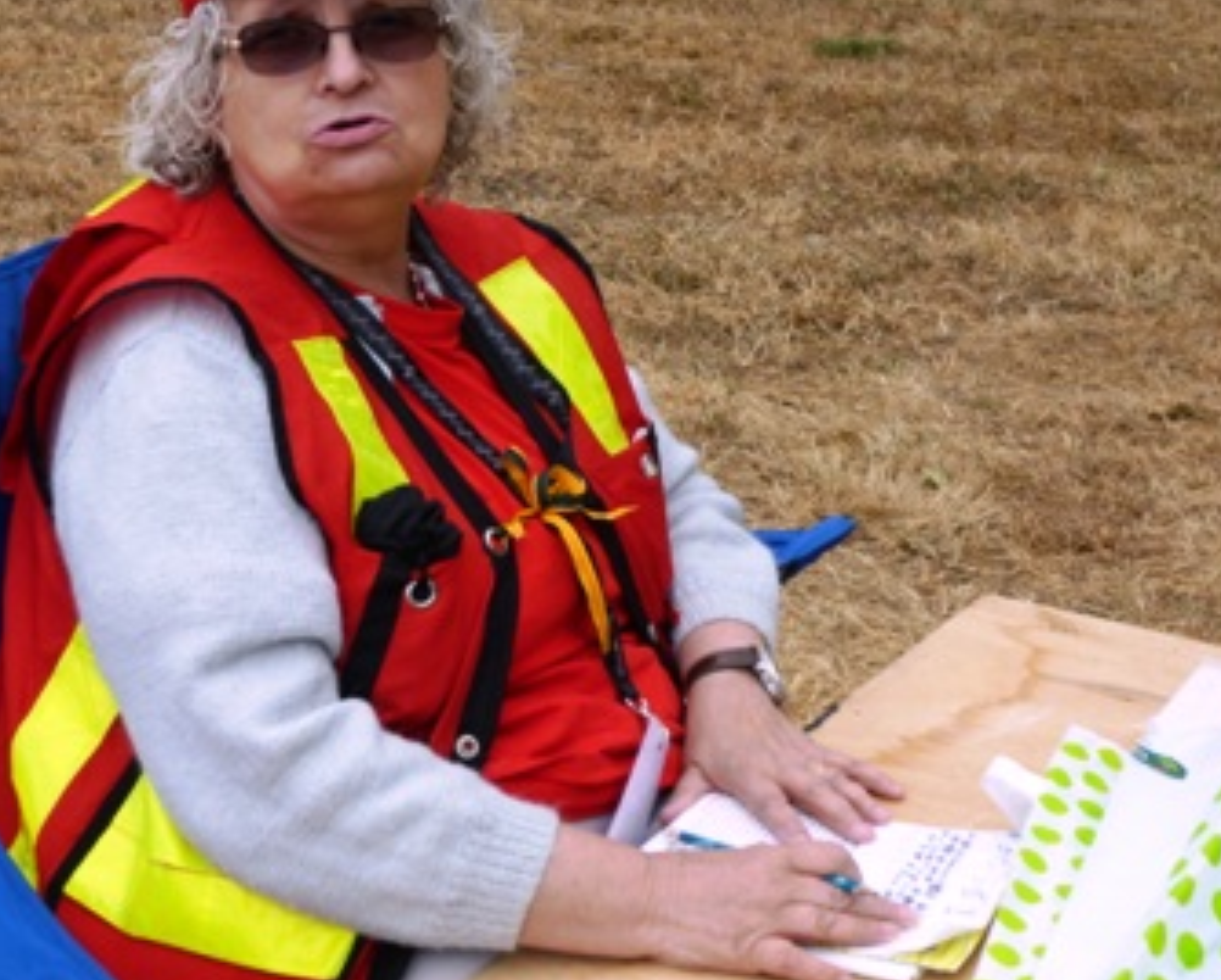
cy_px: 428
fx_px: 2460
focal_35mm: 68
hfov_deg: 27.9
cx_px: 570
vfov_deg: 22.5
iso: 100
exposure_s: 1/125
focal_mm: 9.2
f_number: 4.1
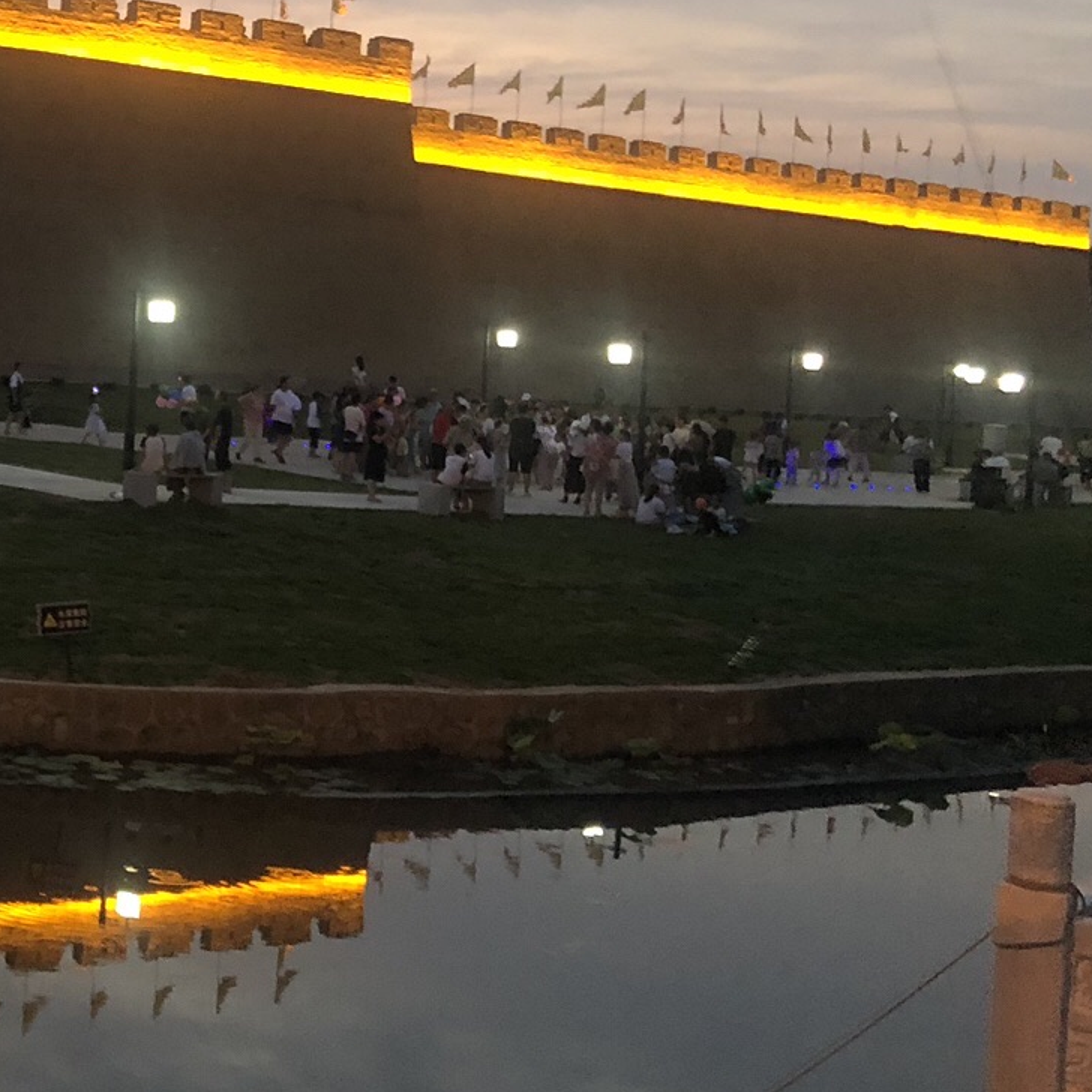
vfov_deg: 25.1
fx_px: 2427
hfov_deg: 22.8
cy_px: 276
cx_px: -306
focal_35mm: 68
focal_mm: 4
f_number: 1.8
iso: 100
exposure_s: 1/11
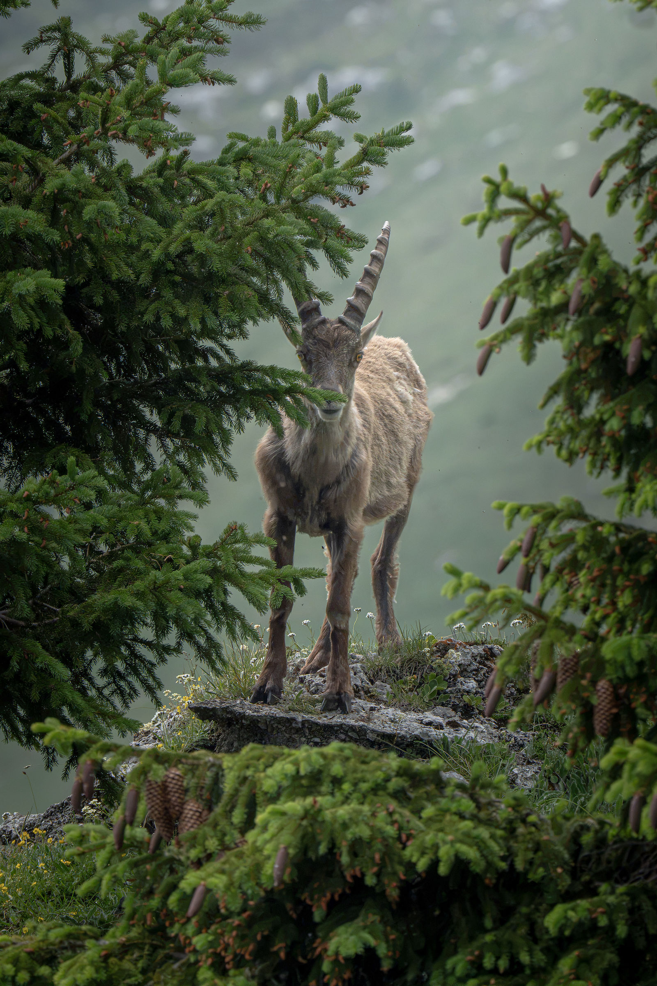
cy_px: 493
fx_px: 19175
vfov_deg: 2.9
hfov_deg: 2.0
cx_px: 328
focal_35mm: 700
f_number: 11
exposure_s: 1/2500
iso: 6400
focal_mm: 467
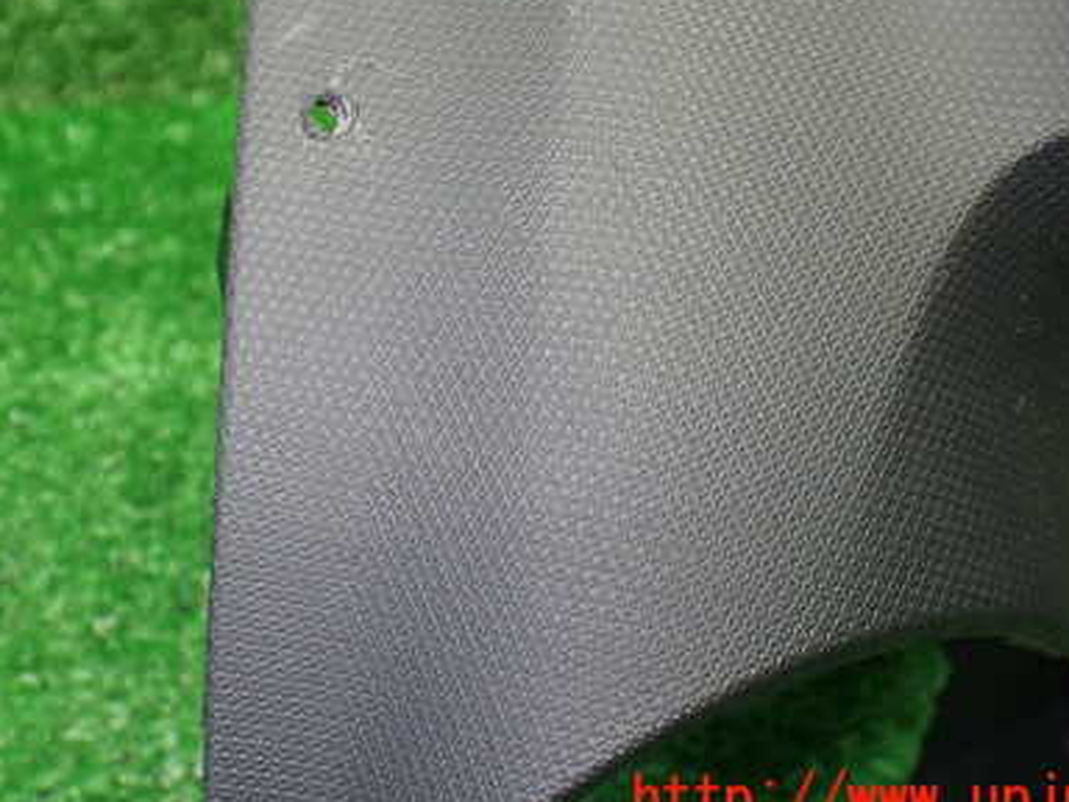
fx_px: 1544
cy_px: 209
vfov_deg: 28.7
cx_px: 426
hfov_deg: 38.0
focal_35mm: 50
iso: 800
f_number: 2.4
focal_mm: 5.79
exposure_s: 1/100
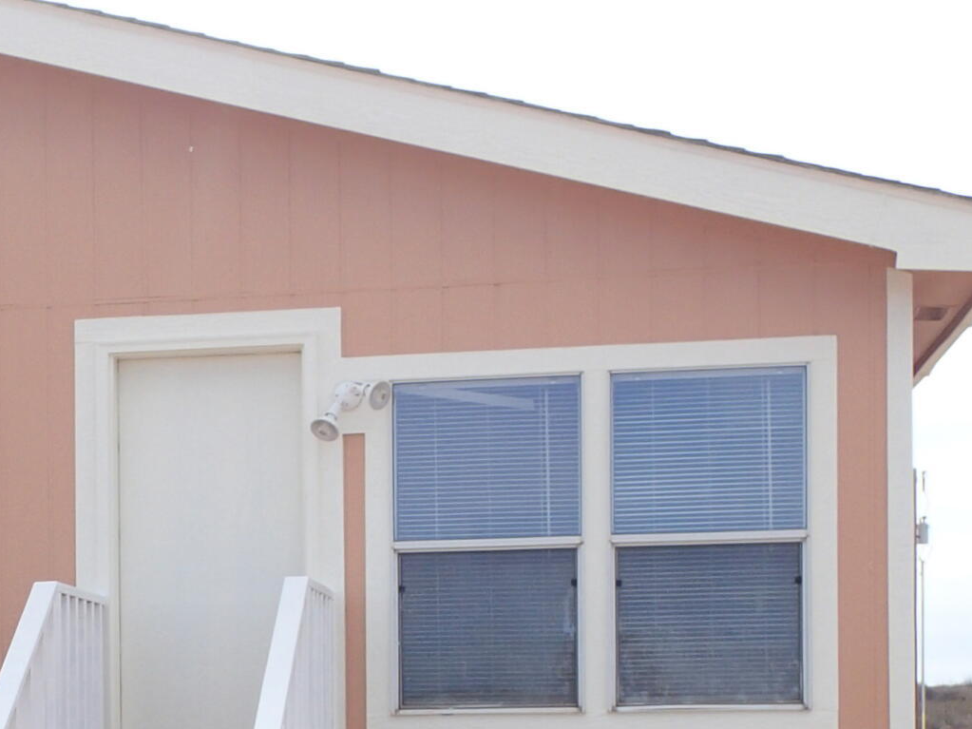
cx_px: -71
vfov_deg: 16.3
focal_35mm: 88
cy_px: 811
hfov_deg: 21.2
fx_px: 2471
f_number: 3.2
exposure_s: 1/800
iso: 100
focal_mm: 5.5
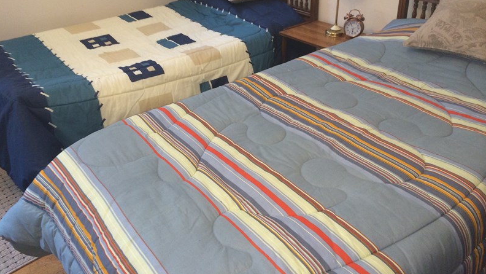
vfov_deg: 35.4
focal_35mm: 33
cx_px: 244
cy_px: 94
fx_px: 425
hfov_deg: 59.5
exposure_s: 1/33
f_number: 2.2
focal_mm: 4.12
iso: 125
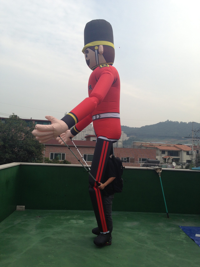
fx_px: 254
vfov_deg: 55.4
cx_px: 100
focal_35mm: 33
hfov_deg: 42.9
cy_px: 134
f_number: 2.4
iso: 50
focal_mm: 4.12
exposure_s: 1/1085
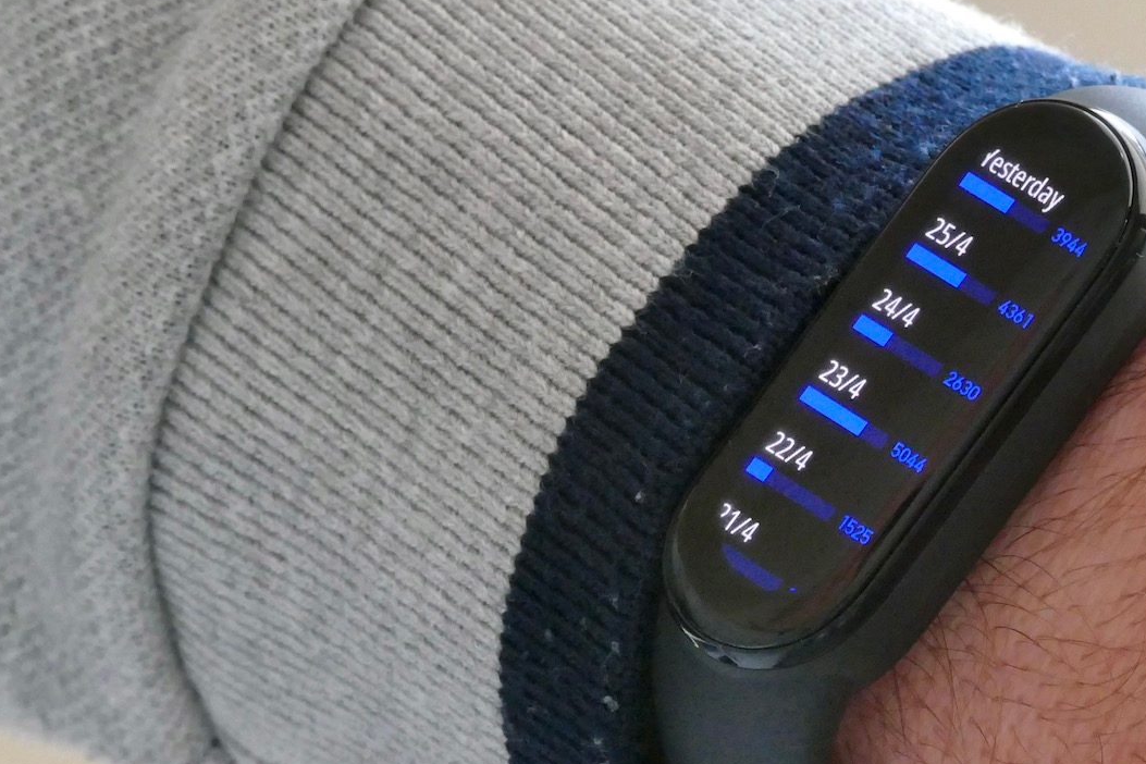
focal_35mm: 323
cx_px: 875
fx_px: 10281
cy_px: 441
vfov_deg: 4.3
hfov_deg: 6.4
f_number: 8
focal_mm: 61.93
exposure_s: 1/60
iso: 1600
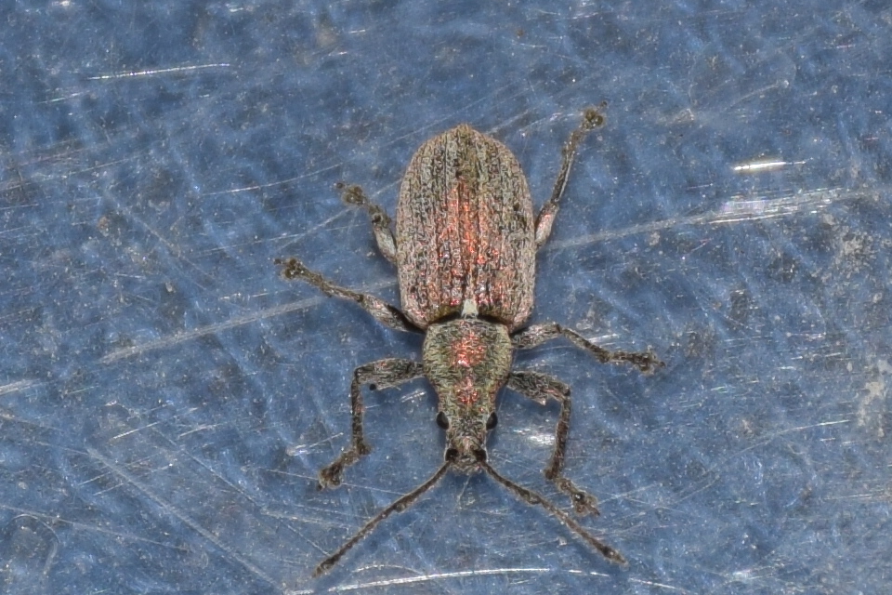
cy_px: 298
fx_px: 5203
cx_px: 446
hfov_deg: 9.8
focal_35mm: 210
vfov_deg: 6.5
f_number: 8
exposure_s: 1/60
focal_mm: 140
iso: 100
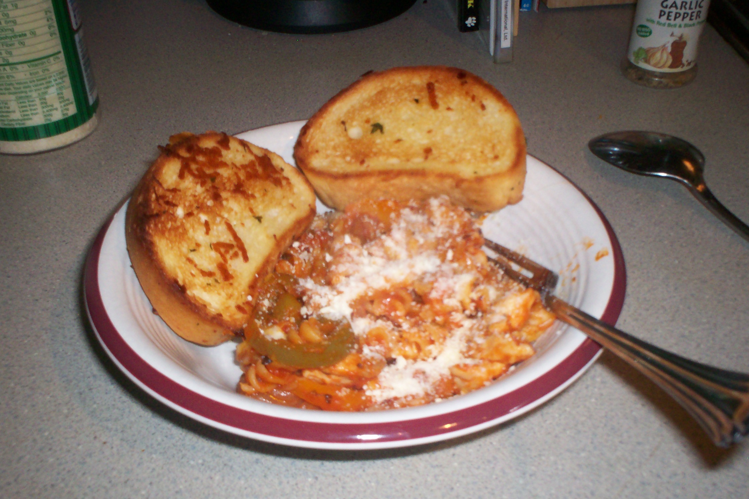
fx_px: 895
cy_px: 268
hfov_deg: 45.4
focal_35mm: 43
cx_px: 376
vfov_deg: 31.2
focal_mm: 6
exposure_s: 1/60
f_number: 4.5
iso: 140
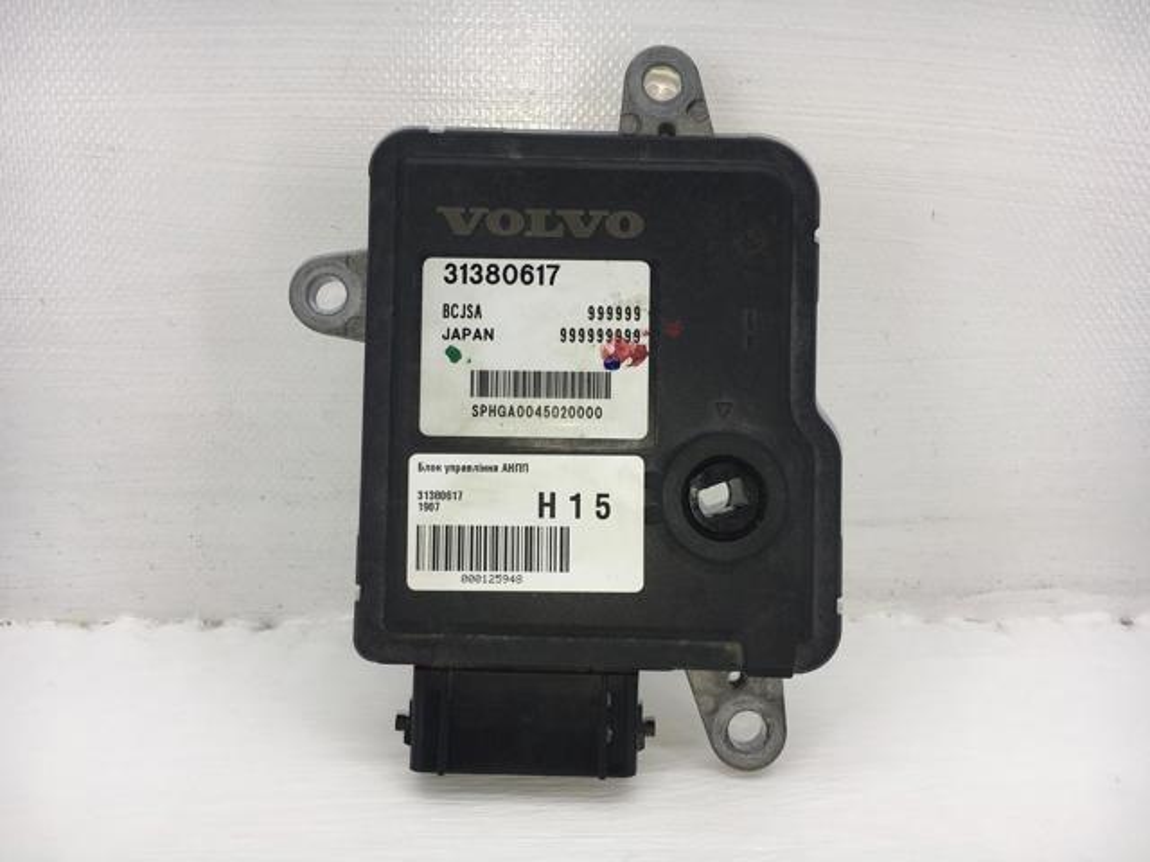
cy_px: 431
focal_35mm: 29
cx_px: 575
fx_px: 963
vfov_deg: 48.2
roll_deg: -1.0
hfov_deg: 61.7
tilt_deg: -19.0
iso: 25
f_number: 2.2
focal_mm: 4.15
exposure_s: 1/388
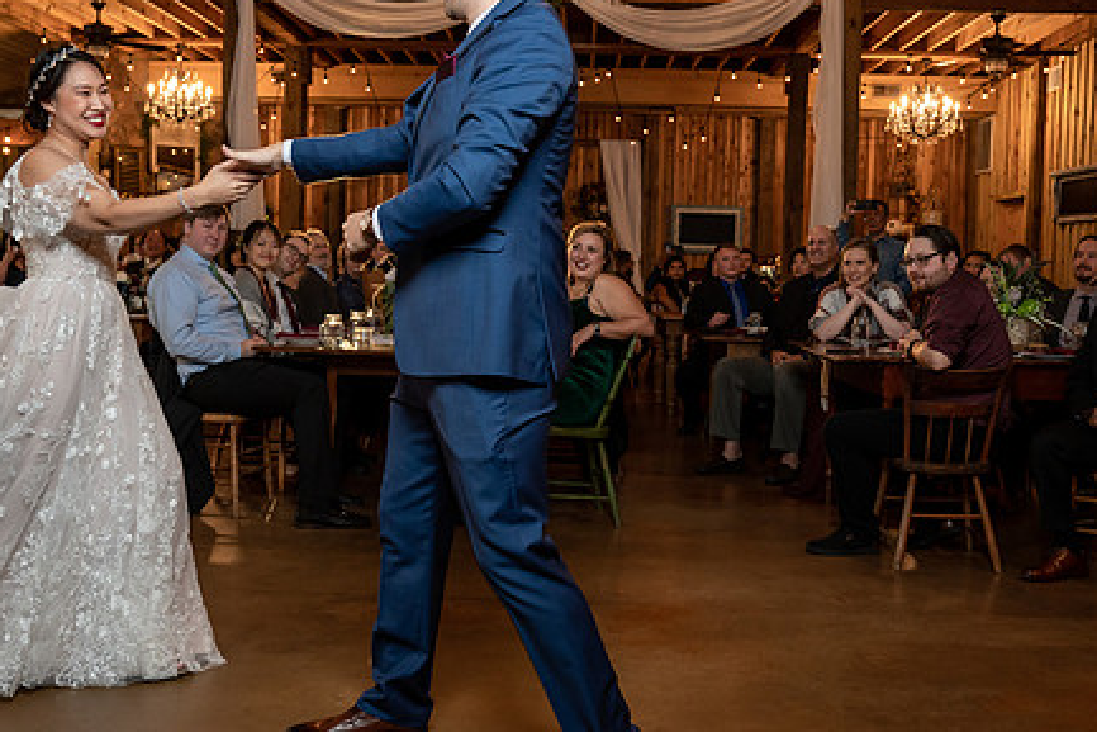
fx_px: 1250
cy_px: 354
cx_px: 495
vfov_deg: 32.7
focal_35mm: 41
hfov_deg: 47.3
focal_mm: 28
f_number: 4
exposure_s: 1/100
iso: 2000
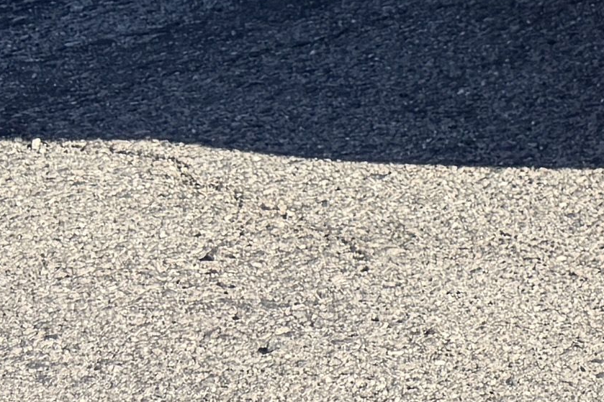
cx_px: 1427
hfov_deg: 10.5
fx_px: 2851
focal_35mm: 170
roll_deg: +0.3
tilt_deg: +2.2
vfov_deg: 7.0
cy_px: -941
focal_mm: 6.76
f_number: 1.78
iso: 80
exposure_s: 1/2174
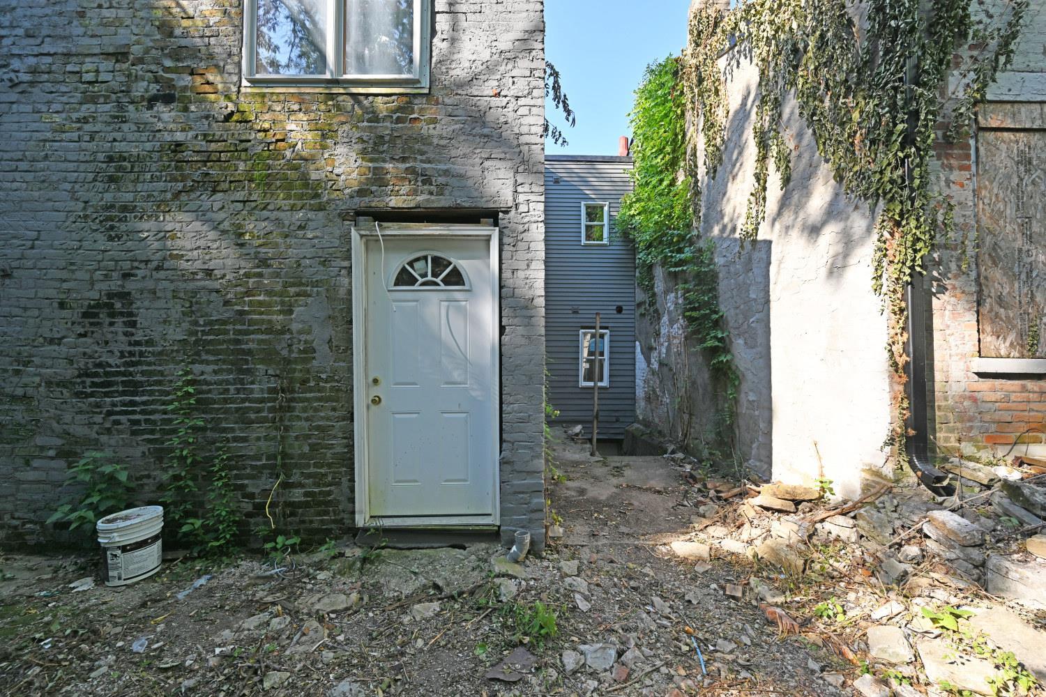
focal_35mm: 14
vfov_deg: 81.2
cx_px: 523
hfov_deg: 104.3
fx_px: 407
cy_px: 348
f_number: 6.3
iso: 100
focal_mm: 14
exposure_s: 1/160
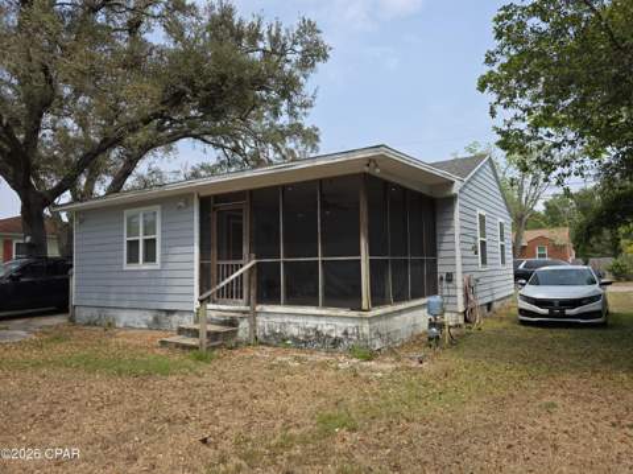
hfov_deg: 74.0
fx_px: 420
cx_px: 316
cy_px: 237
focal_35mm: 23
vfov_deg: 58.8
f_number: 1.7
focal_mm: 6.3
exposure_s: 1/709
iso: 12
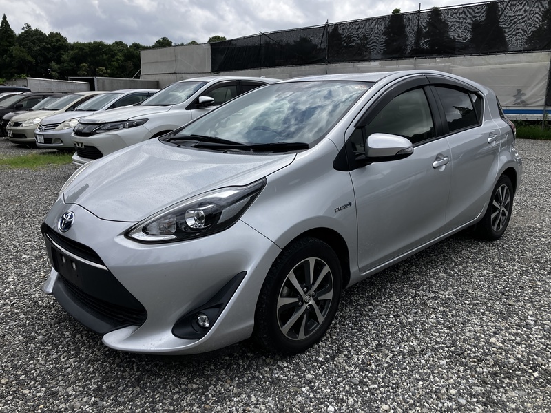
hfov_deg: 63.4
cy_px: 206
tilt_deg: -10.0
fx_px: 446
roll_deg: -0.2
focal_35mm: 28
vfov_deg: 49.7
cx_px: 276
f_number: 1.8
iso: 32
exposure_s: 1/1869
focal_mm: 3.99
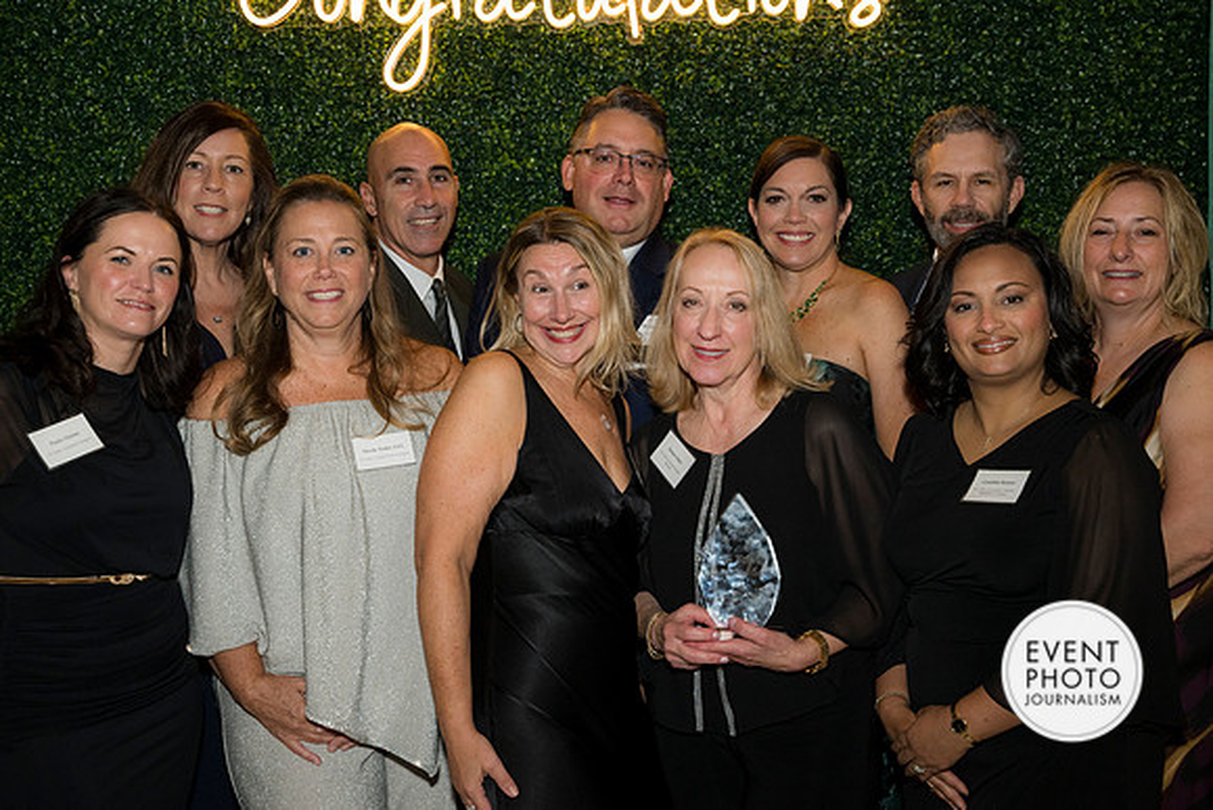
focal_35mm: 49
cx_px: 606
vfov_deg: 27.5
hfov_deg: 40.3
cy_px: 405
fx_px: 1651
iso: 800
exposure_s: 1/160
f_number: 5
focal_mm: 49
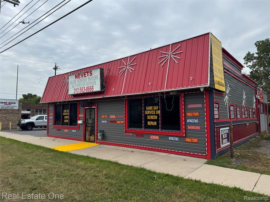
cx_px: 135
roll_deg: +0.9
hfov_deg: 71.6
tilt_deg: +3.8
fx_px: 187
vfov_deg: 56.8
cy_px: 101
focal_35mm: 24
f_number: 1.78
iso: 80
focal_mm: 6.76
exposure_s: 1/3597
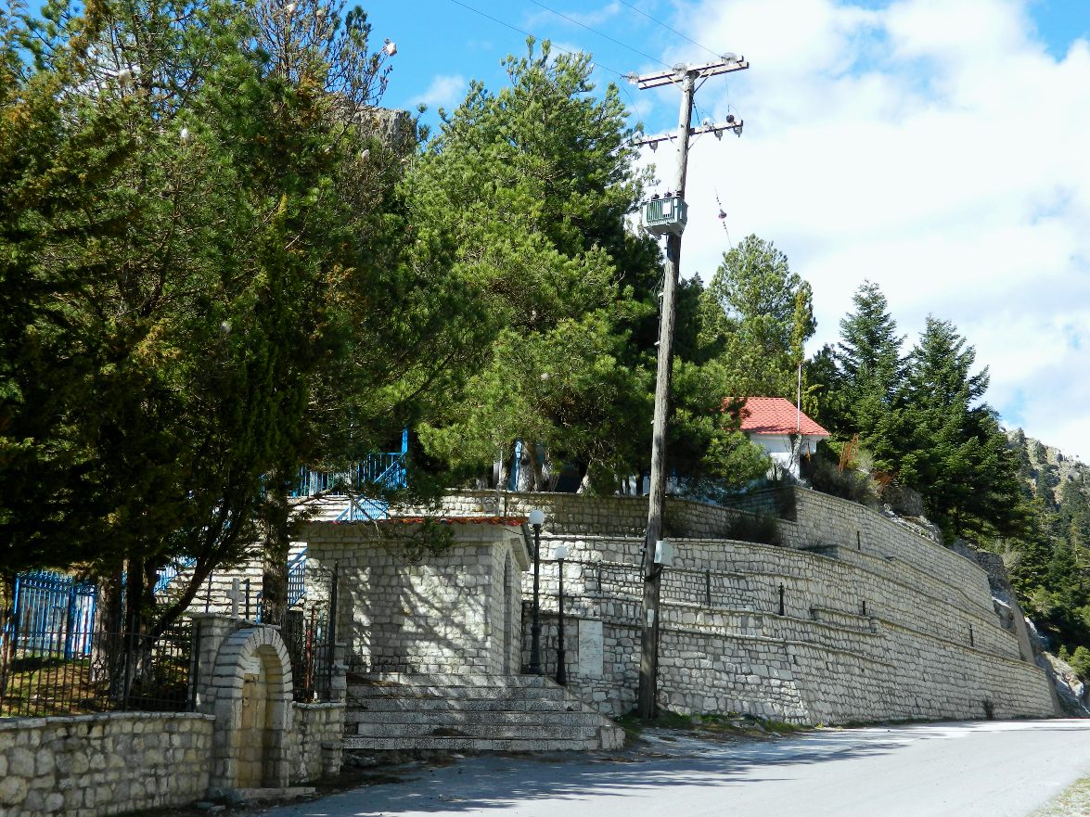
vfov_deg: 30.9
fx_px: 1480
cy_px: 408
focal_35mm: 47
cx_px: 545
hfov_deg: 40.4
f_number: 3.6
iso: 80
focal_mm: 8.4
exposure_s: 1/400
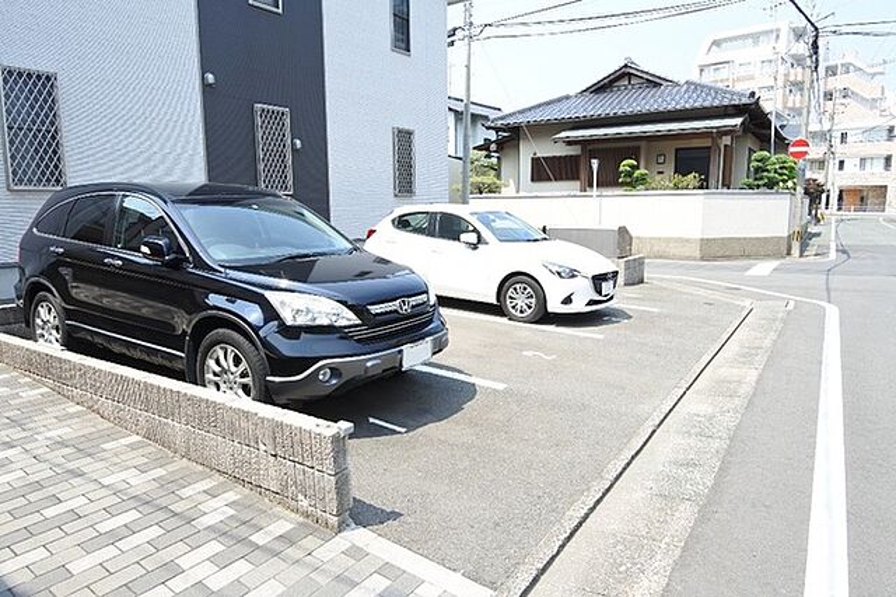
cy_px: 298
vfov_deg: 55.1
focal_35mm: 23
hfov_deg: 76.1
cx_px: 448
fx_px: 572
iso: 200
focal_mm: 8.8
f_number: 4.2
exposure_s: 1/500
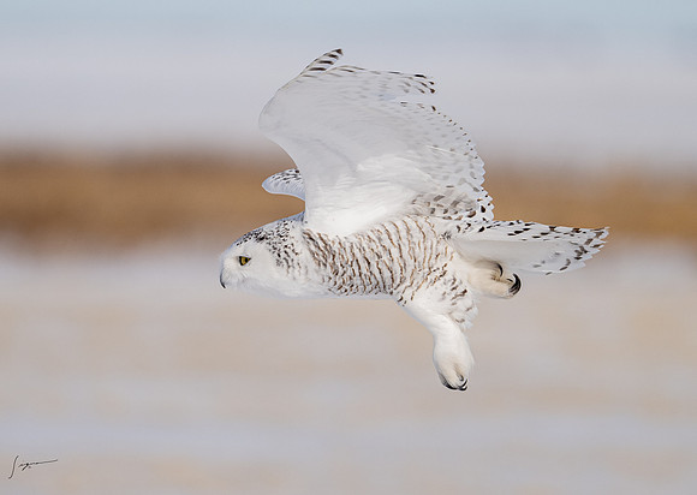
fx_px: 17619
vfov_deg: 1.6
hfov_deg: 2.3
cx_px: 442
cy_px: 133
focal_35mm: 892
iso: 720
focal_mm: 500
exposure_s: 1/2500
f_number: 5.6
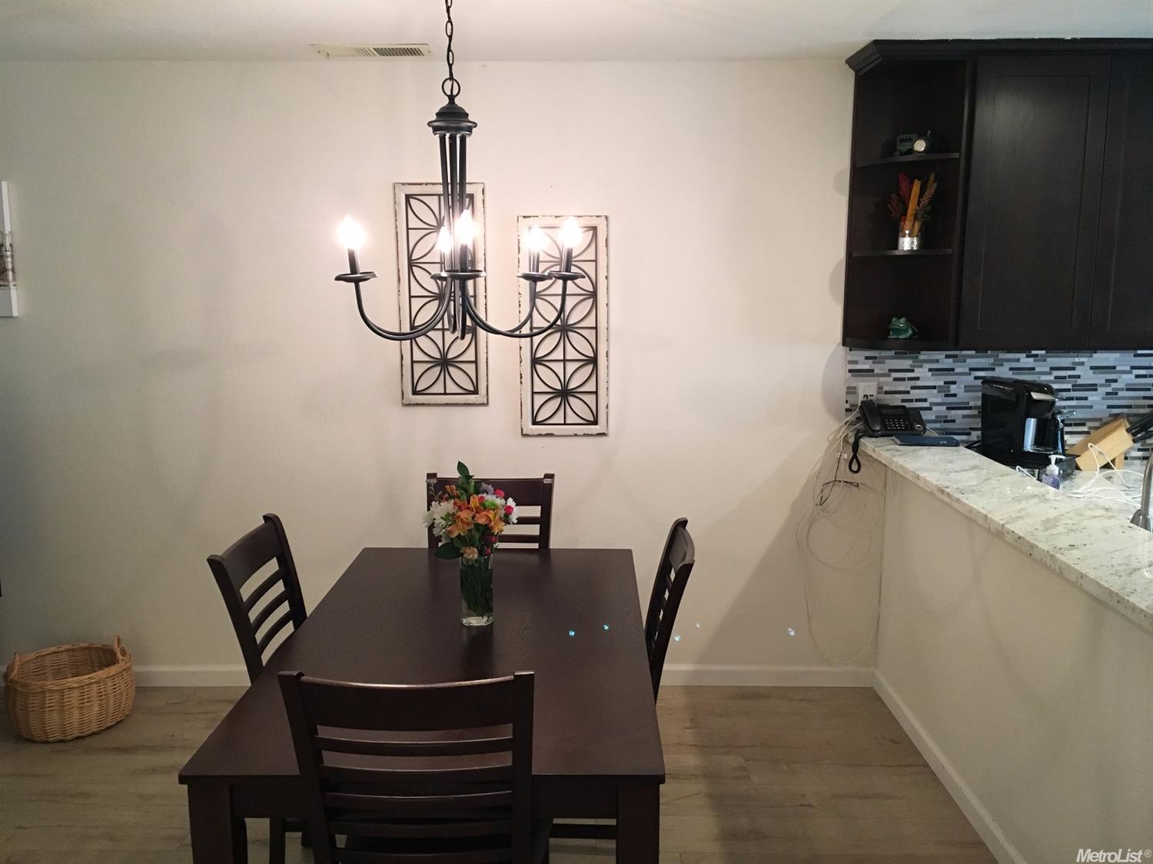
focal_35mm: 29
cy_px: 432
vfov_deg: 48.2
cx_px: 576
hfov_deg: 61.7
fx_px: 966
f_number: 2.2
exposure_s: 1/30
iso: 125
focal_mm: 4.15
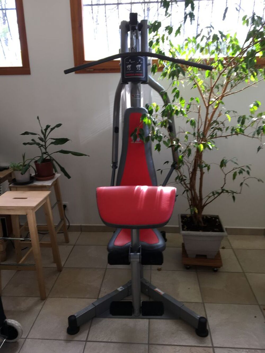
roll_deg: +1.4
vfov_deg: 61.7
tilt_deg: -16.9
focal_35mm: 29
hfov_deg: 48.2
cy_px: 176
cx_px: 132
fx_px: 296
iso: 32
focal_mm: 4.15
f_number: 2.2
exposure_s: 1/50
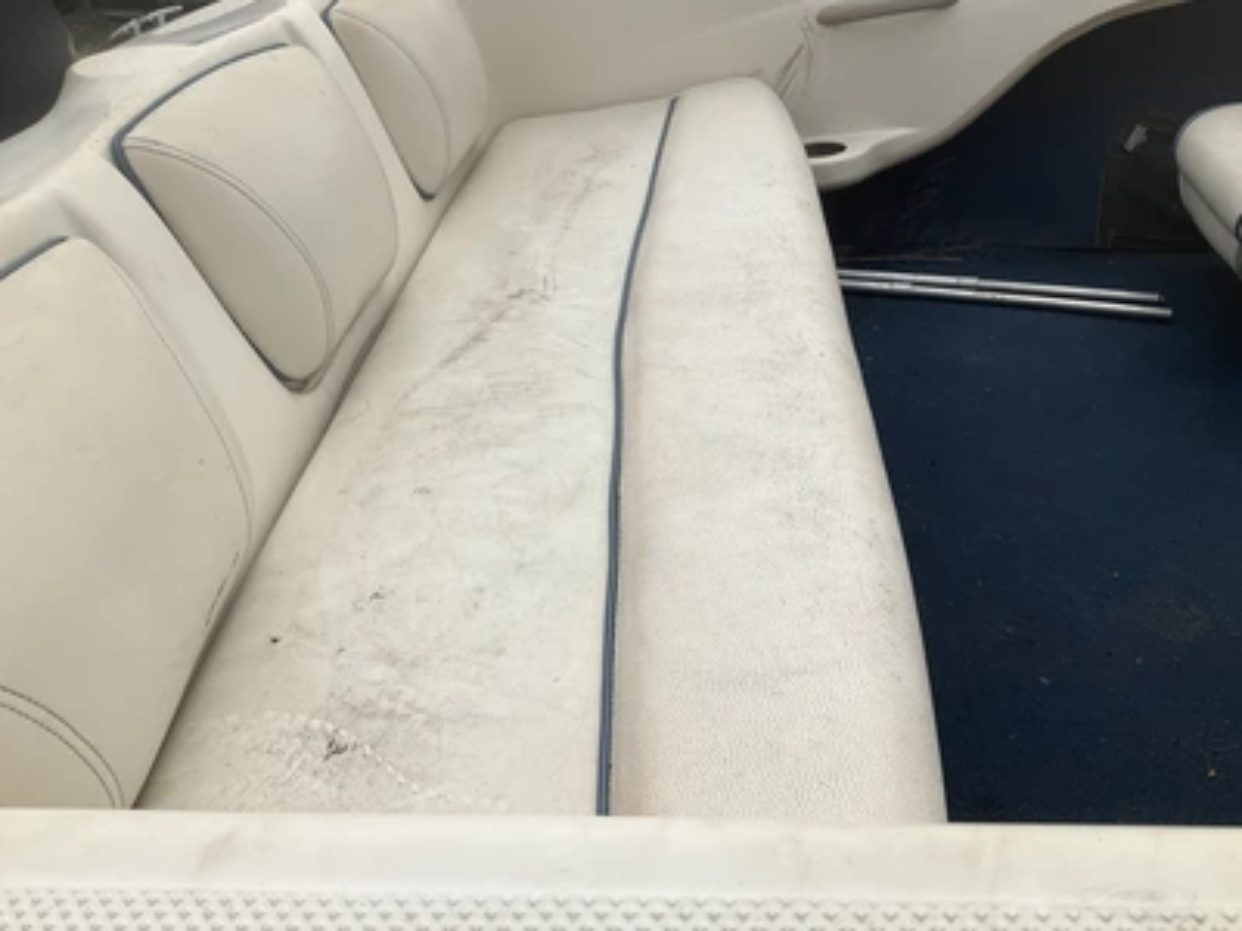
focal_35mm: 29
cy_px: 466
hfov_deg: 61.7
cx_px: 621
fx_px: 1041
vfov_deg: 48.2
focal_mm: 3
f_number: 1.8
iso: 25
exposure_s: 1/4065
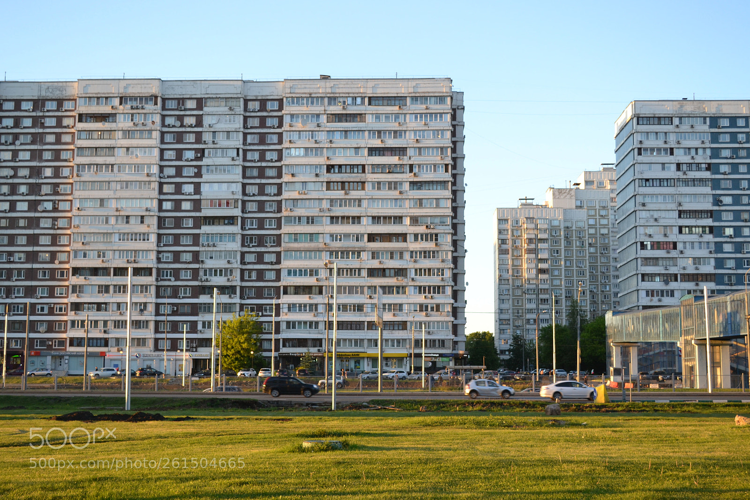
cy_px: 250
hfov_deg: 41.1
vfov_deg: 28.1
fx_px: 1000
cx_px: 375
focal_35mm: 48
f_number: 5.6
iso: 280
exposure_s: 1/125
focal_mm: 32
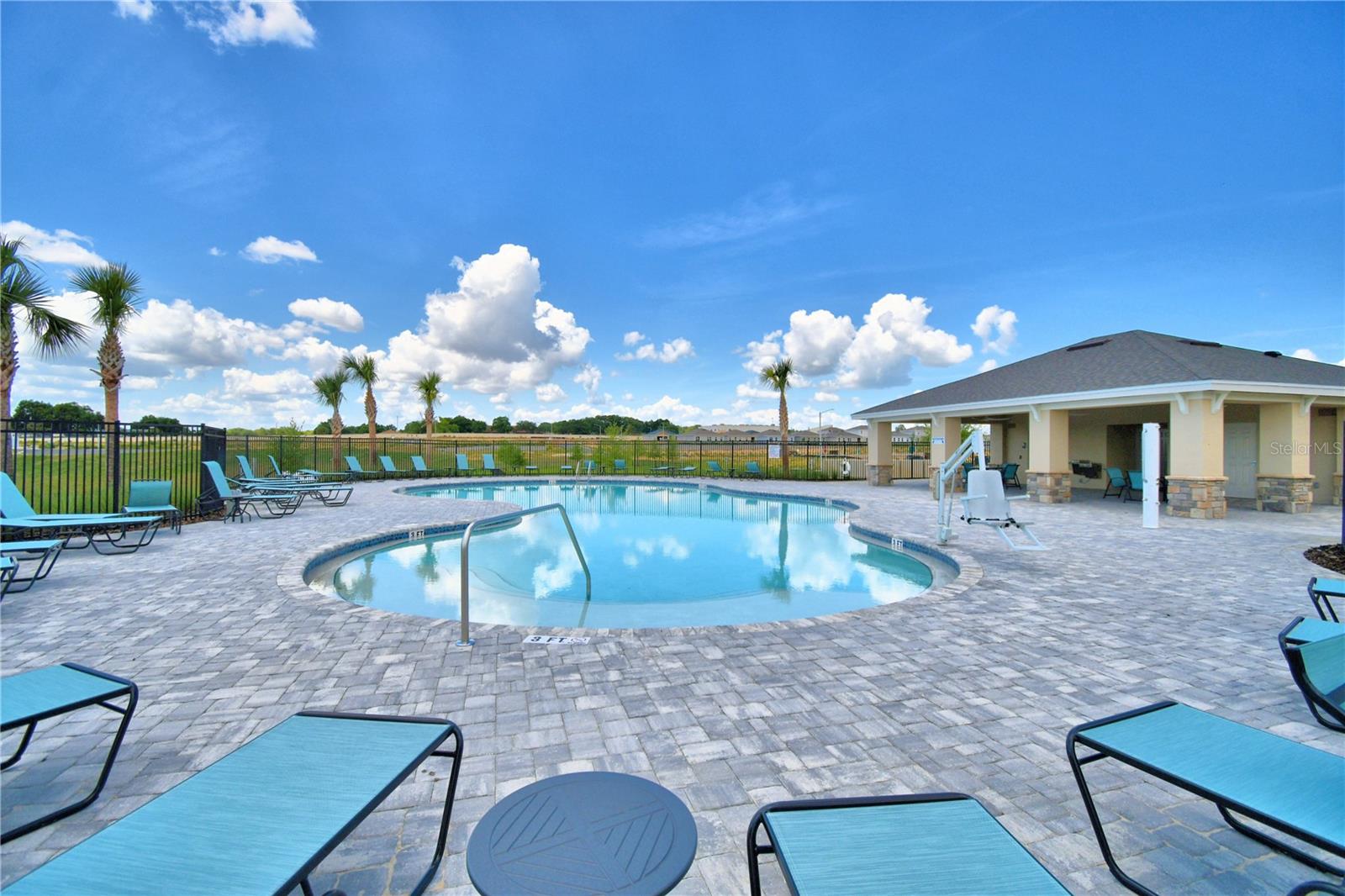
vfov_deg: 77.3
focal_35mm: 15
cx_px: 672
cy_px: 448
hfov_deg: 100.4
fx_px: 560
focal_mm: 10
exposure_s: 1/2000
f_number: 4.5
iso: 100
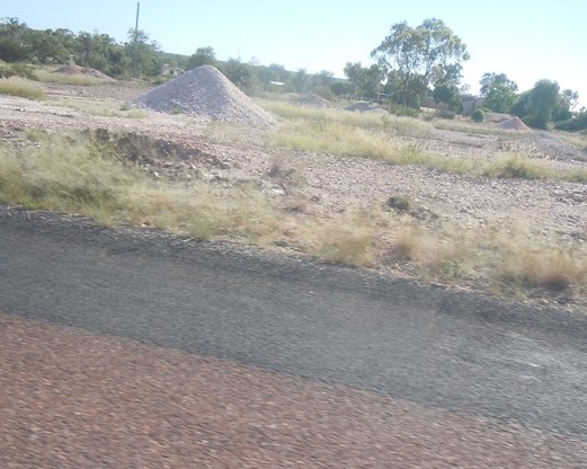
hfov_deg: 50.0
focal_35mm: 36
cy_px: 214
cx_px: 348
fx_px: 625
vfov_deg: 41.1
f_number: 3.5
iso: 100
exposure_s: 1/500
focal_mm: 5.4
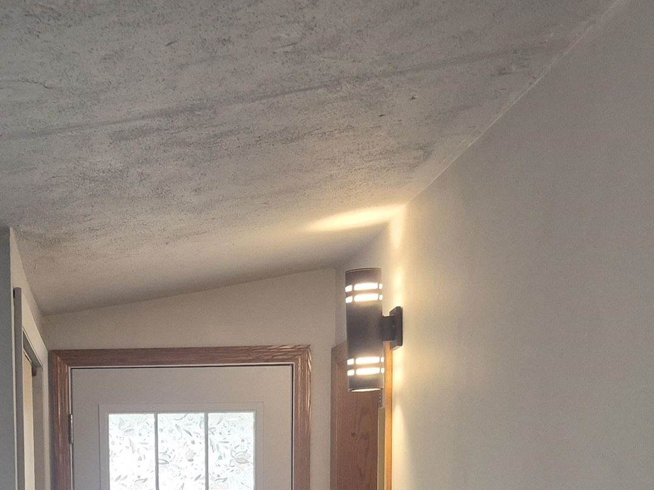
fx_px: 1247
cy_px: 619
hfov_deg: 28.8
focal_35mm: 66
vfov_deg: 20.5
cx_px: 146
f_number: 1.8
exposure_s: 1/120
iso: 250
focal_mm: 5.4
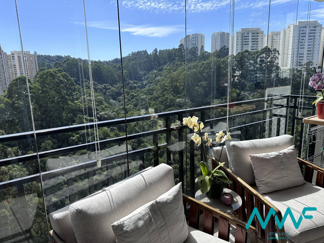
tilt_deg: -11.6
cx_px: 162
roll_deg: +1.8
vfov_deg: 56.8
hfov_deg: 71.6
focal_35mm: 24
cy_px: 122
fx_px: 225
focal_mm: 6.86
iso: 80
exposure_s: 1/3247
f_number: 1.78
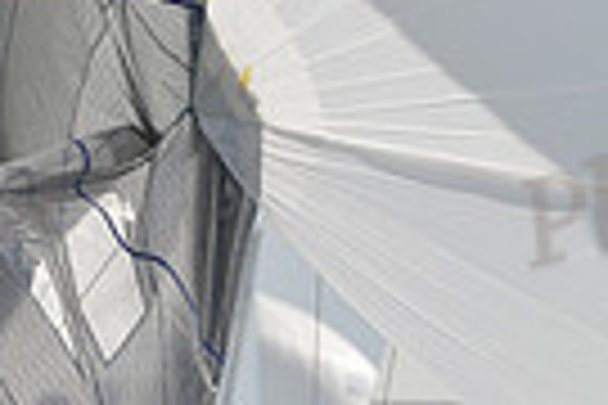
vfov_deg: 0.8
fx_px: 29030
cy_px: 448
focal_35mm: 1719
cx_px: 293
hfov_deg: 1.2
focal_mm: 400
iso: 200
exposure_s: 1/1000
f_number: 7.1
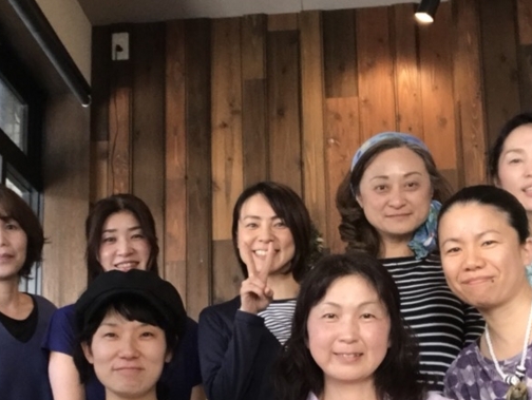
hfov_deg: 29.8
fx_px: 1000
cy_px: 292
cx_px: 240
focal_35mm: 65
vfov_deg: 22.4
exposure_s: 1/30
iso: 80
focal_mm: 2.87
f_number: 2.2
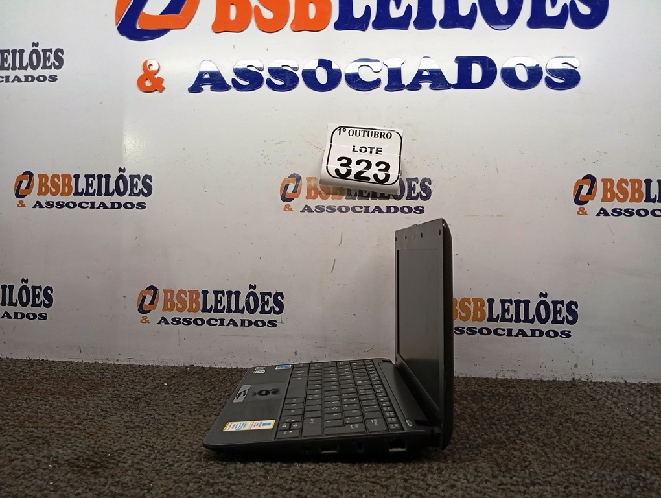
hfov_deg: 65.2
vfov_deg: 51.5
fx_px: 516
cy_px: 249
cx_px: 330
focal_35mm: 27
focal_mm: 3.98
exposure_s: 1/40
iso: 226
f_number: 1.8
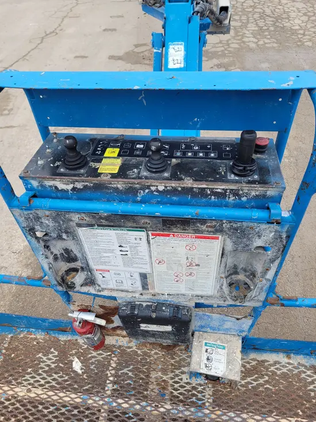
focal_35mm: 26
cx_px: 158
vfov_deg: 67.3
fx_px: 316
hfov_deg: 53.1
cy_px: 211
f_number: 1.8
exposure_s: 1/528
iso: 40
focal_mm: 5.4
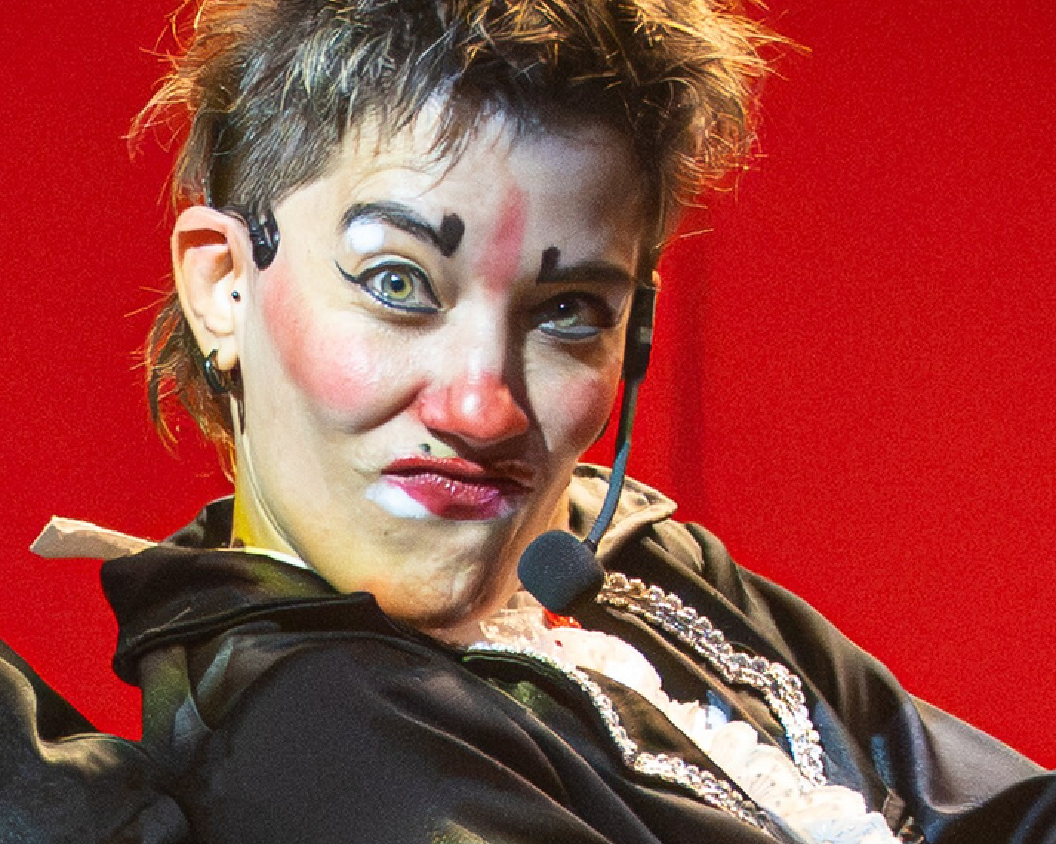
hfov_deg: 3.6
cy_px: 1589
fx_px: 16872
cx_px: -8
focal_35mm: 540
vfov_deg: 2.9
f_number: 2.8
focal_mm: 66
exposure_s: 1/1250
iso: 6400
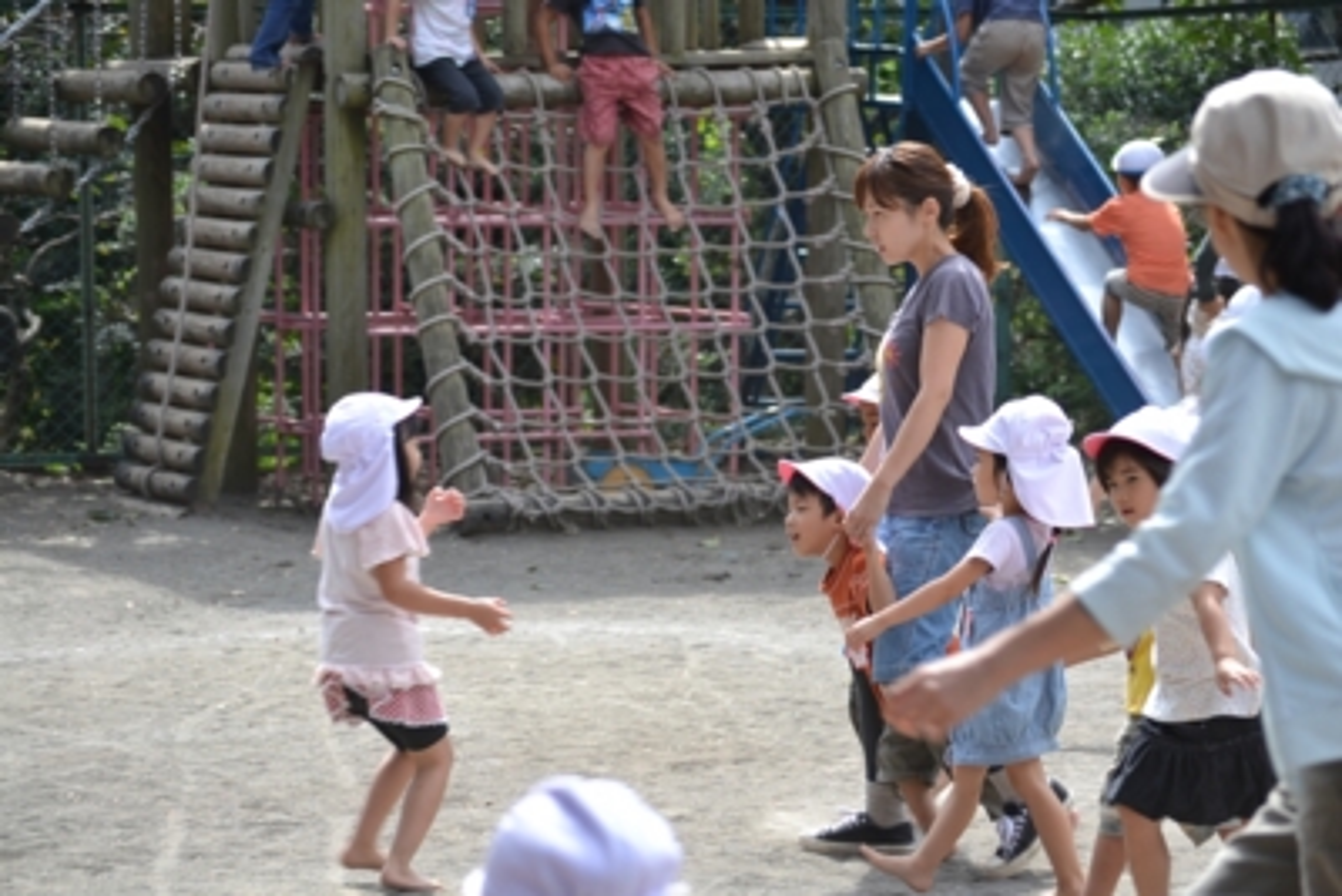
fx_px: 5593
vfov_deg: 9.2
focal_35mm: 150
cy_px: 448
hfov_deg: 13.7
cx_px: 671
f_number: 5.6
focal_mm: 100
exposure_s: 1/125
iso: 100
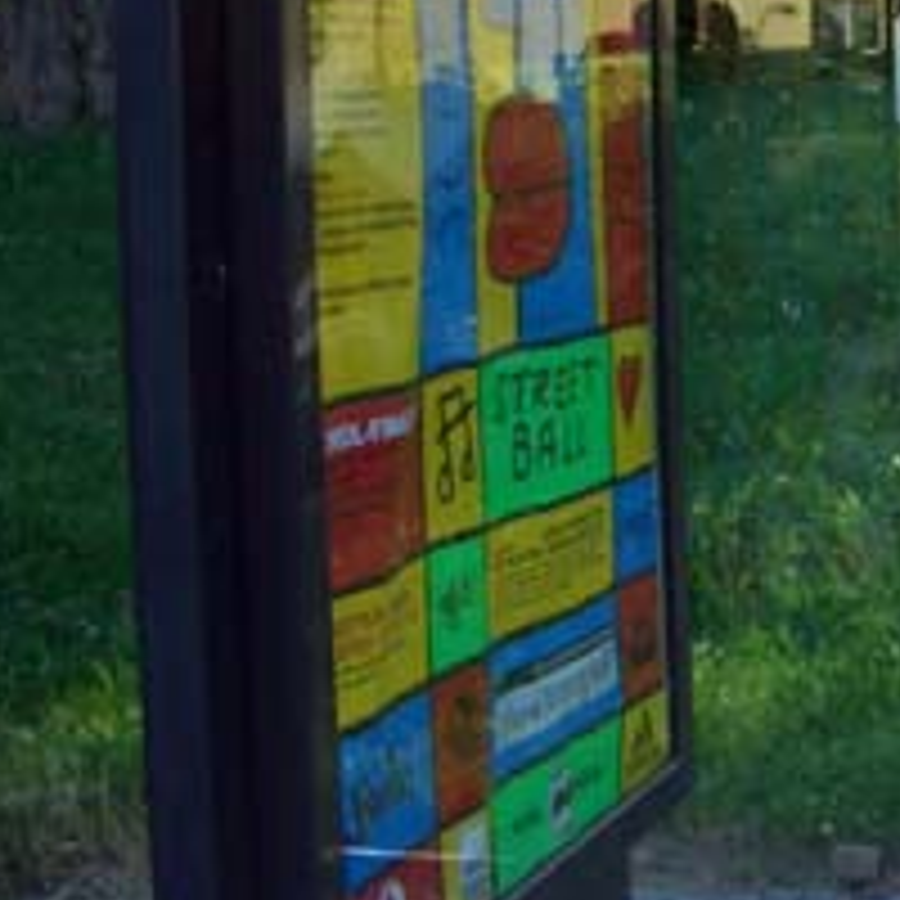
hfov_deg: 18.8
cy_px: 223
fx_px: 2500
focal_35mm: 85
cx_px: 1210
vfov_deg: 20.2
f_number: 2.6
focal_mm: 5.8
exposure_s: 1/160
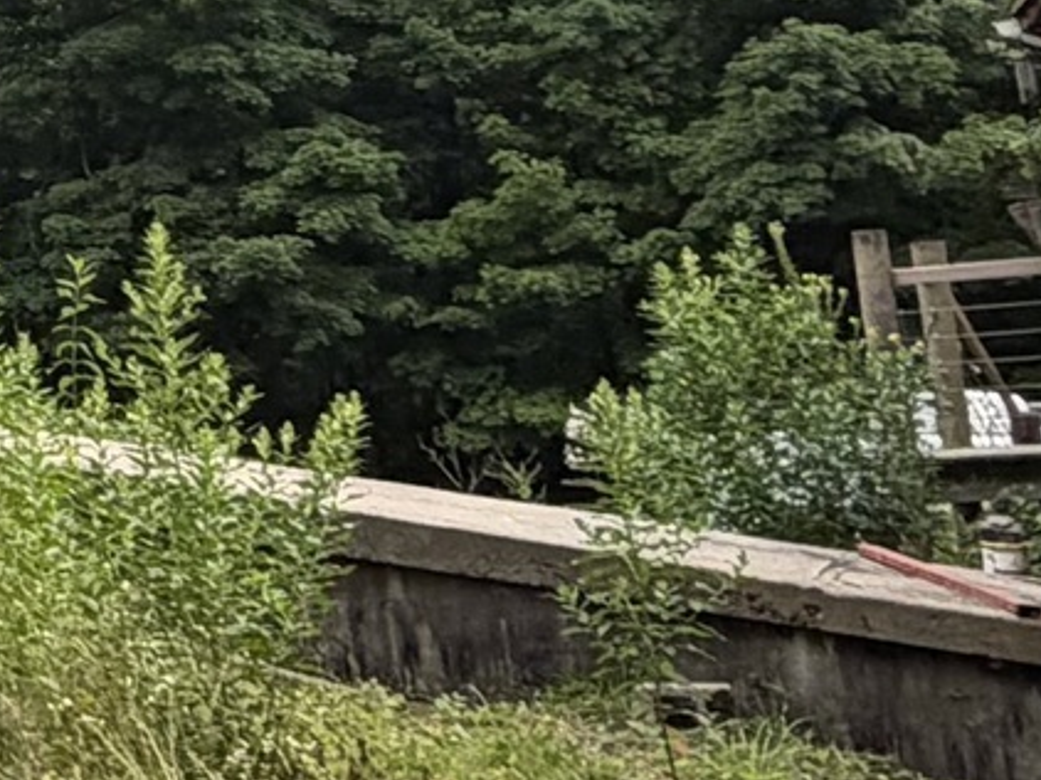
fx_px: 3066
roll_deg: +3.8
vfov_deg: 14.2
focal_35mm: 102
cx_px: -1004
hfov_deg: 15.6
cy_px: -64
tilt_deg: +10.4
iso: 40
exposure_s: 1/709
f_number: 2.2
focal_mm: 2.22
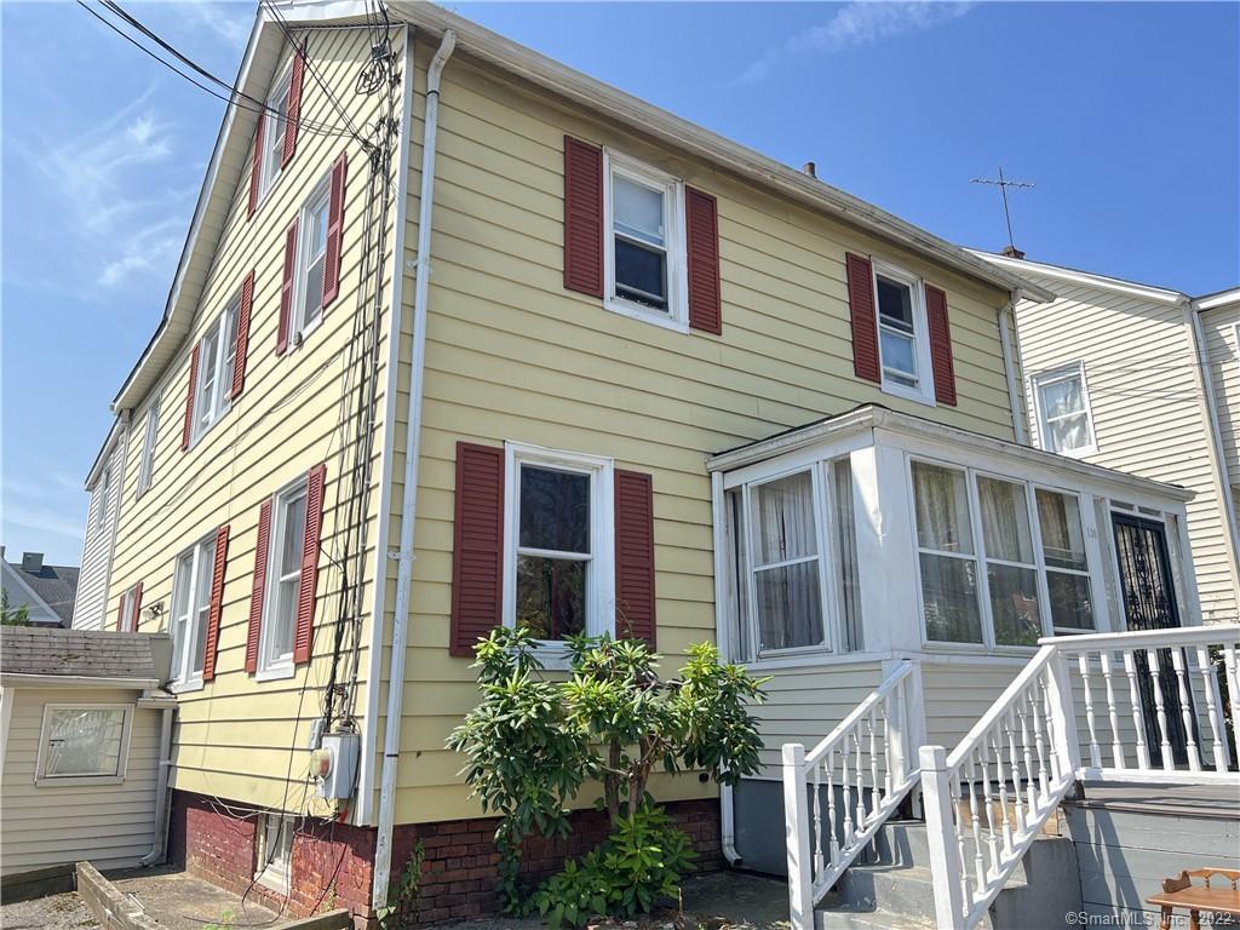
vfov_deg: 53.1
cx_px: 620
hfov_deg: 67.3
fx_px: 931
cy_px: 465
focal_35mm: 26
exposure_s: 1/1009
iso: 50
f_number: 1.5
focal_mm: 5.7
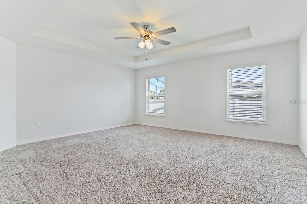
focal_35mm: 16
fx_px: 136
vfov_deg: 73.6
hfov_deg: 96.8
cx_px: 154
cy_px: 102
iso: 100
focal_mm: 16
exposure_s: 1/5
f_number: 8
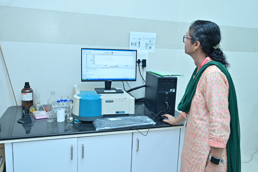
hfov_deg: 60.3
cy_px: 86
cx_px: 129
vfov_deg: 42.3
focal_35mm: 31
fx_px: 222
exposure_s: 1/160
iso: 1000
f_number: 4
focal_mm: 31
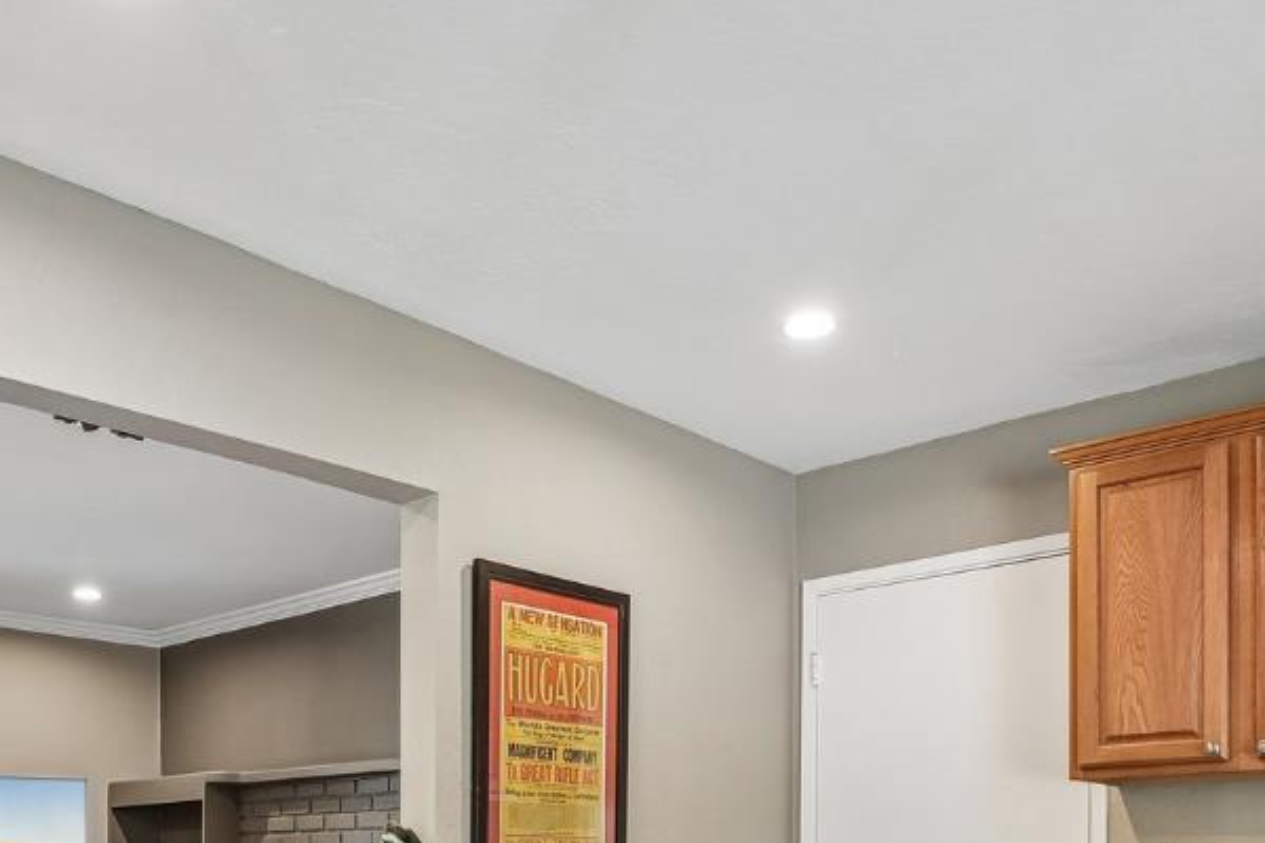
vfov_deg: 34.1
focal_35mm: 35
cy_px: 865
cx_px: 519
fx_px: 1230
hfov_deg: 54.1
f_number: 8
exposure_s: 1/30
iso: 640
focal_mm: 14
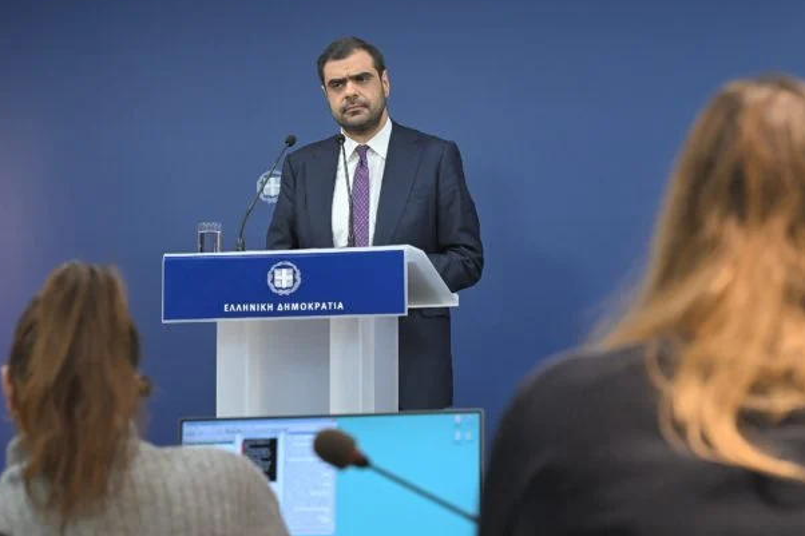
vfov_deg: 12.0
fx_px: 2548
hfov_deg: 18.0
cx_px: 402
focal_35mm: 114
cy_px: 266
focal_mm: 74
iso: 1800
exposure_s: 1/160
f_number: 4.5
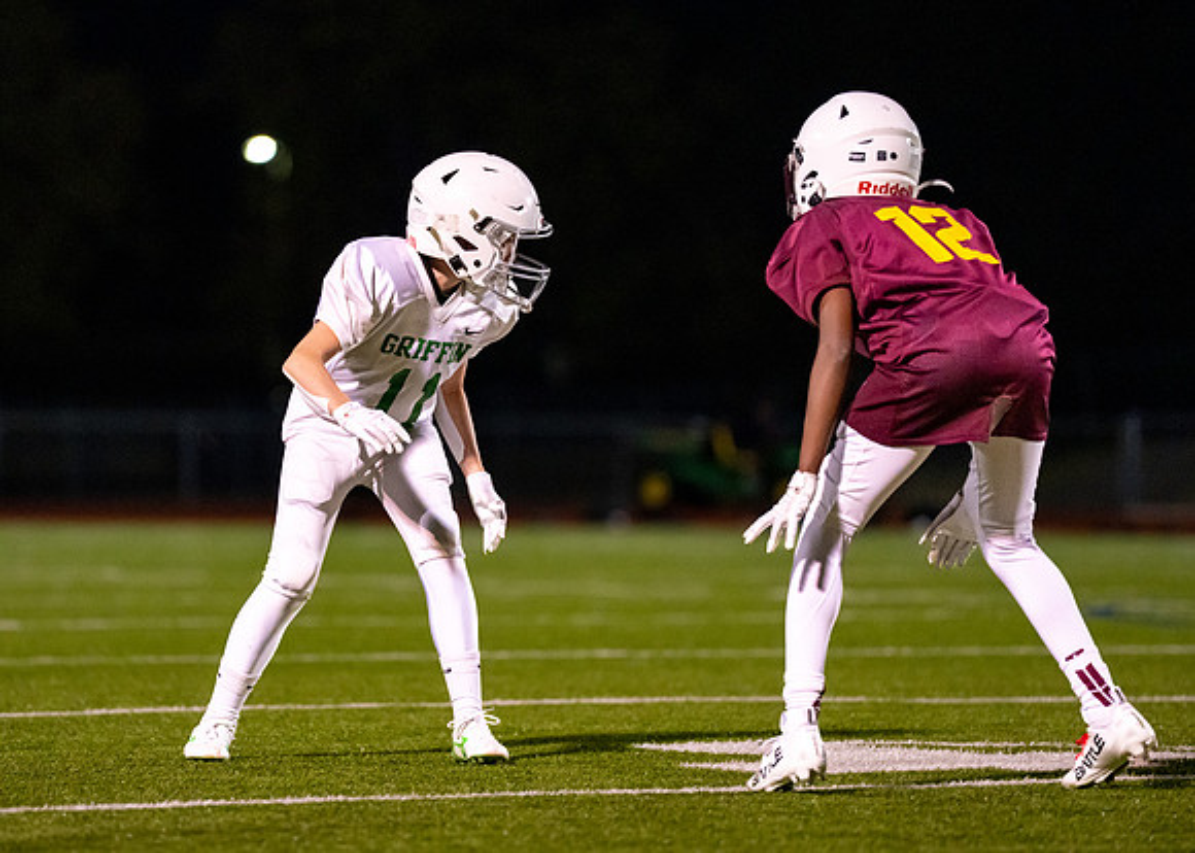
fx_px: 9067
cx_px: 427
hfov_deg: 7.5
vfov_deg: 5.4
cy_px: 413
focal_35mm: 267
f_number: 2.8
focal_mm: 200
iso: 5000
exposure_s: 1/1250
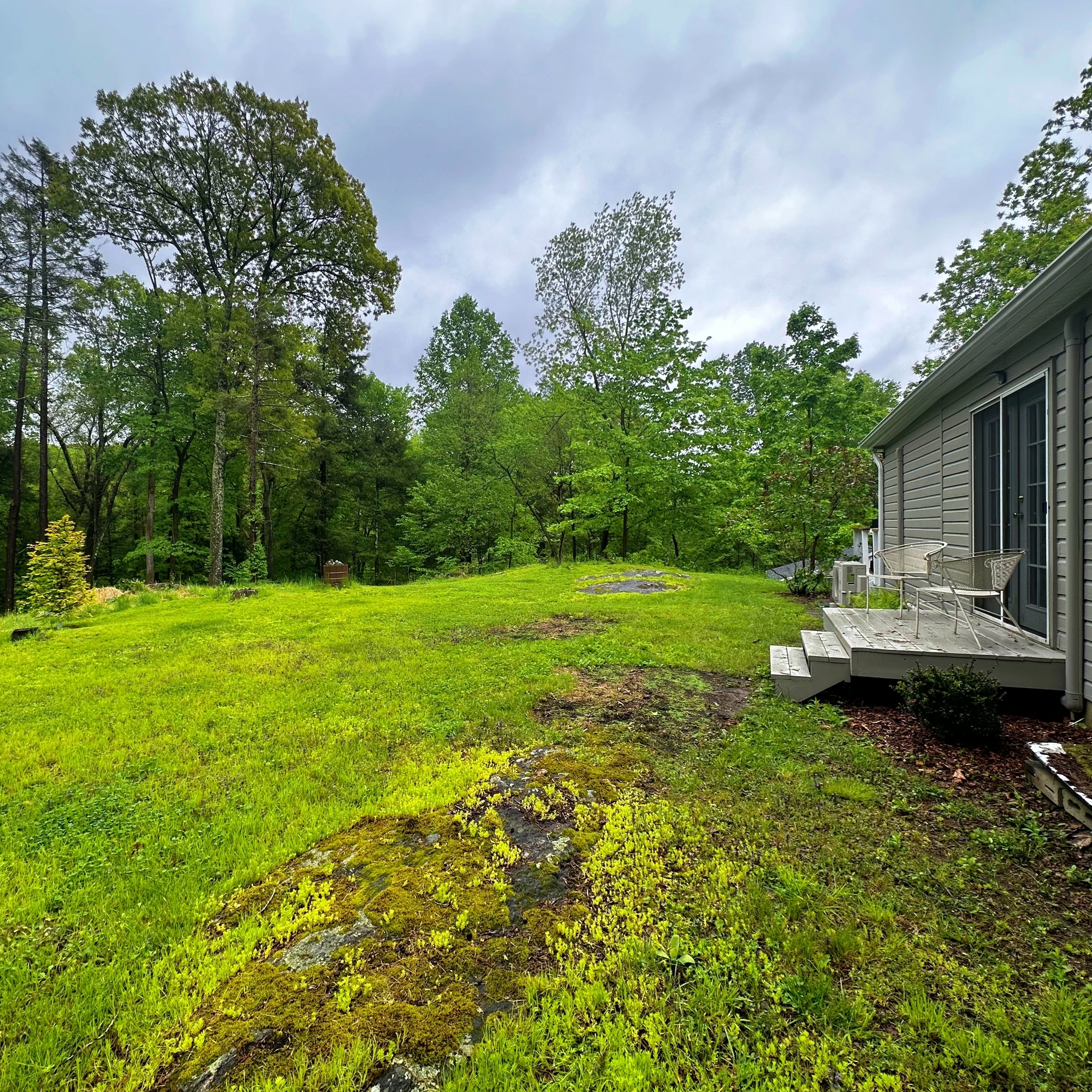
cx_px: 495
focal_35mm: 17
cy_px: 540
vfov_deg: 84.0
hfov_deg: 83.7
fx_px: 607
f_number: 2.2
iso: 40
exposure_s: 1/225
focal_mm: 2.22
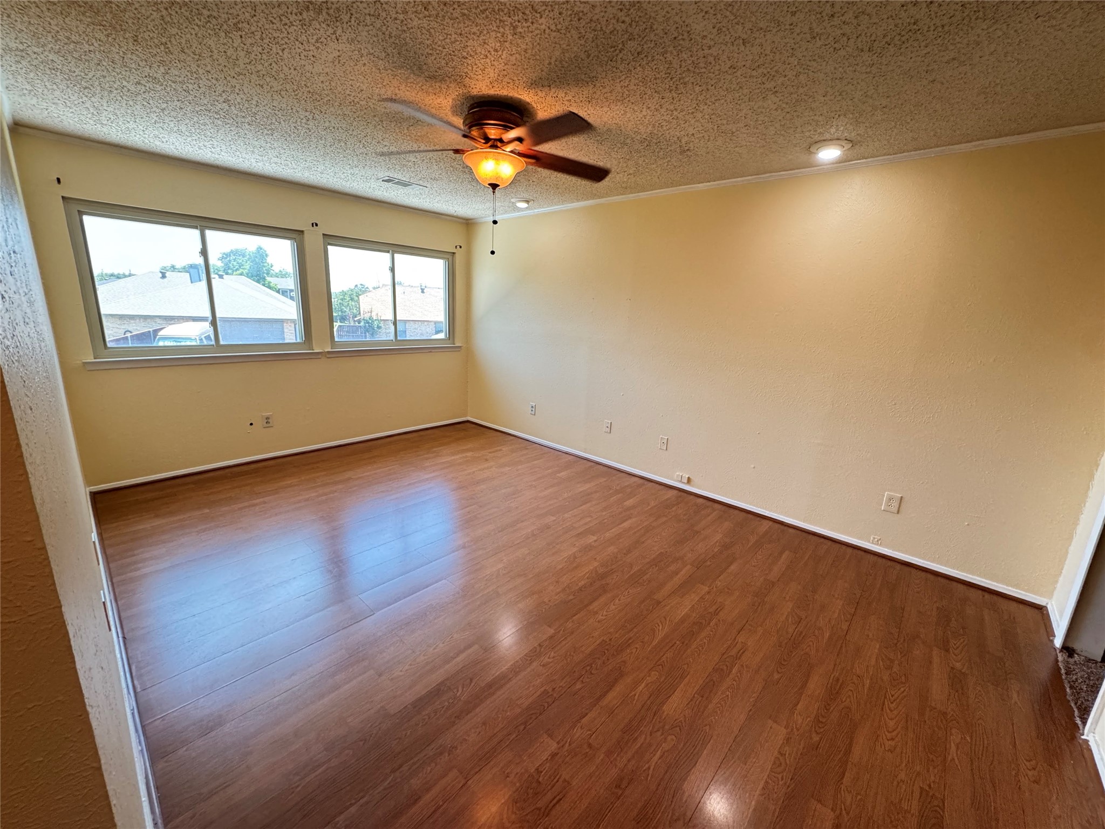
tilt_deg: -13.6
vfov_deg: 85.7
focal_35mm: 14
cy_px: 414
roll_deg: -2.7
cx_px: 552
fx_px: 447
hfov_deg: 102.1
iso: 320
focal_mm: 2.22
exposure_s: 1/120
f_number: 2.2
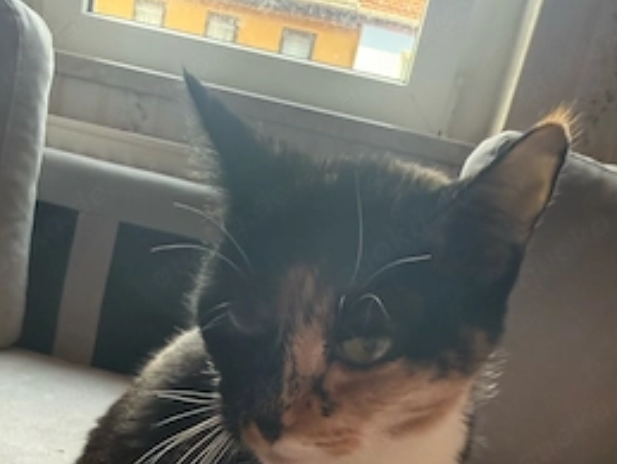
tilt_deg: -16.9
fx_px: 660
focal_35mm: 37
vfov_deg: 35.6
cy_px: 447
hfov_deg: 50.0
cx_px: 272
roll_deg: -13.4
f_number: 2.2
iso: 250
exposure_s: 1/99
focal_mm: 2.22
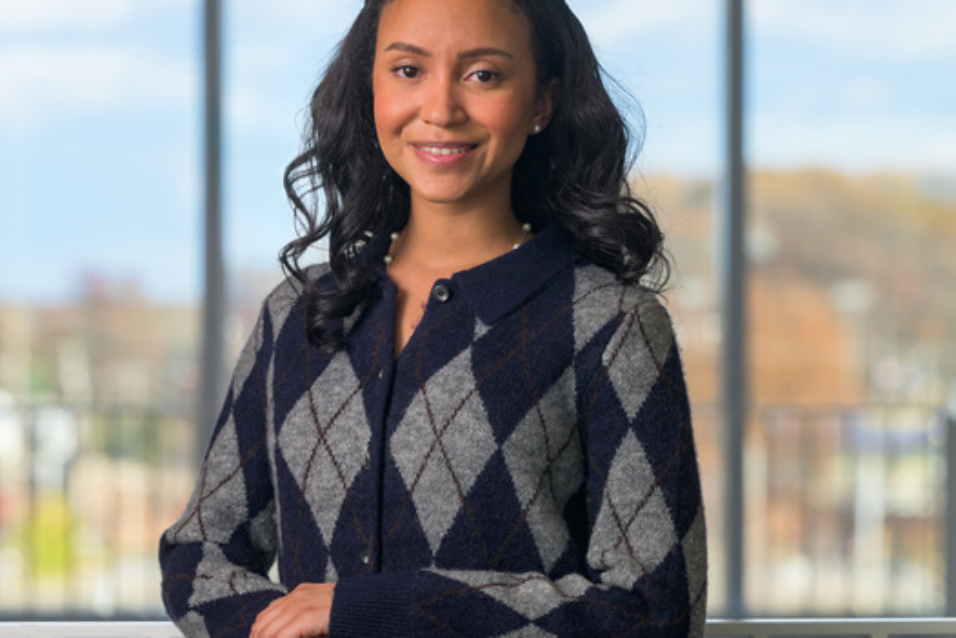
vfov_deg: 7.2
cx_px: 329
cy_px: 321
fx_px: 5047
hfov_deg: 10.8
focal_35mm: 190
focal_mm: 125
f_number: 4.5
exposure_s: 1/160
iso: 100
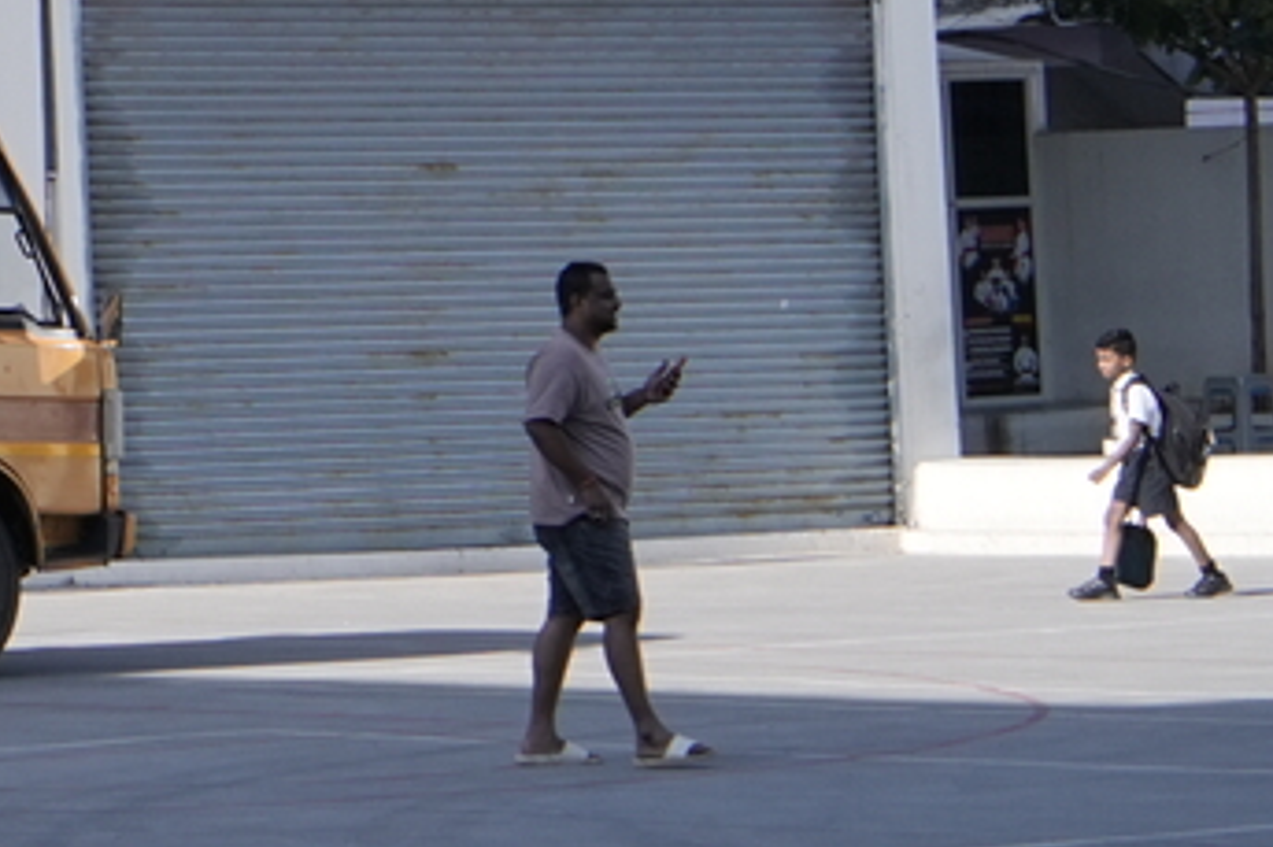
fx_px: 8553
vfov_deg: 5.5
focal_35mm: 242
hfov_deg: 7.9
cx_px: -1791
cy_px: -1283
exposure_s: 1/500
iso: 320
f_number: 9
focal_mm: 35
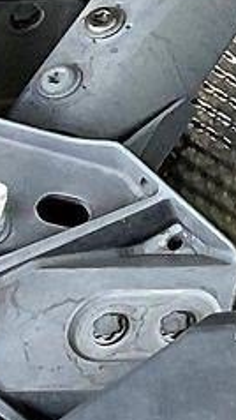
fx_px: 2357
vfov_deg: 9.9
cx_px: 1076
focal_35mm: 212
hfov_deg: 4.9
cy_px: -175
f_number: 1.8
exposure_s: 1/61
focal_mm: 3
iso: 64
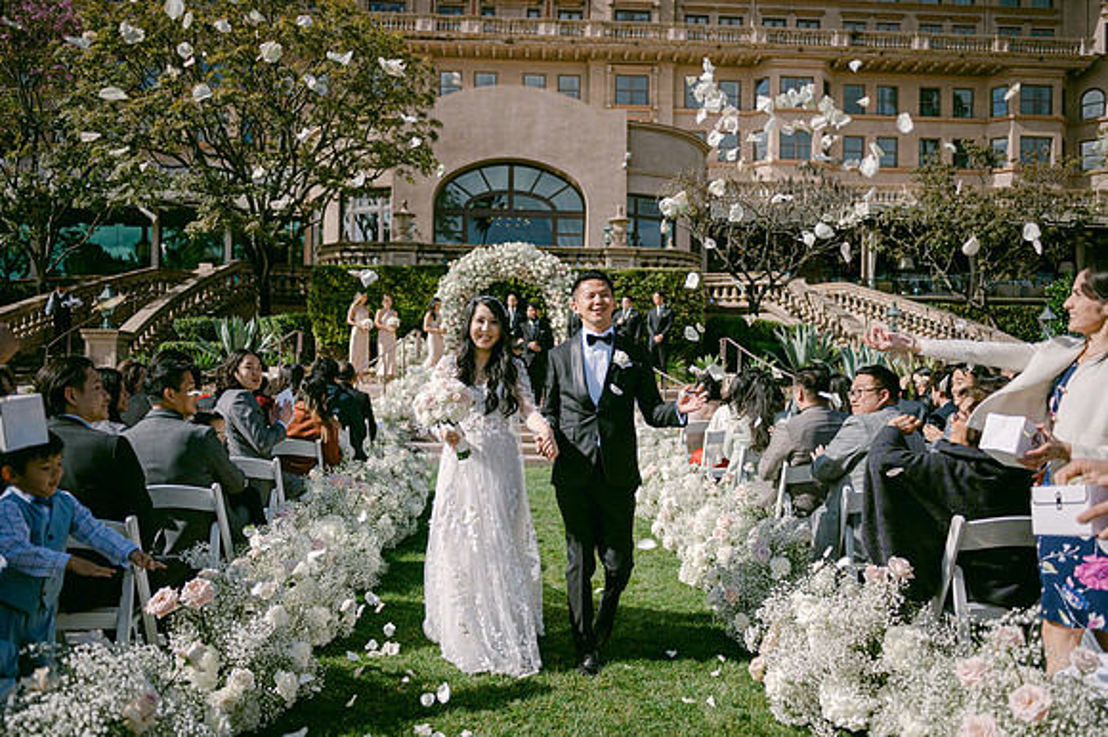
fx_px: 872
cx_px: 554
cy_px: 368
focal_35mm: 28
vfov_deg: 45.9
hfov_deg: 64.9
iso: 100
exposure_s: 1/2500
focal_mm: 28
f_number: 2.8
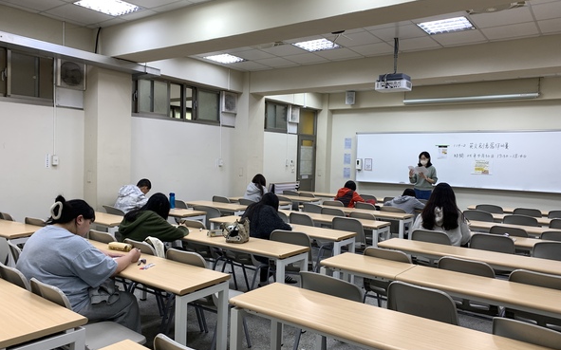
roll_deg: -1.3
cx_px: 283
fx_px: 428
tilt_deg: -2.7
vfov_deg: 44.5
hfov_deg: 66.5
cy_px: 181
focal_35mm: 28
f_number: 1.8
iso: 80
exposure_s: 1/120
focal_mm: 4.25
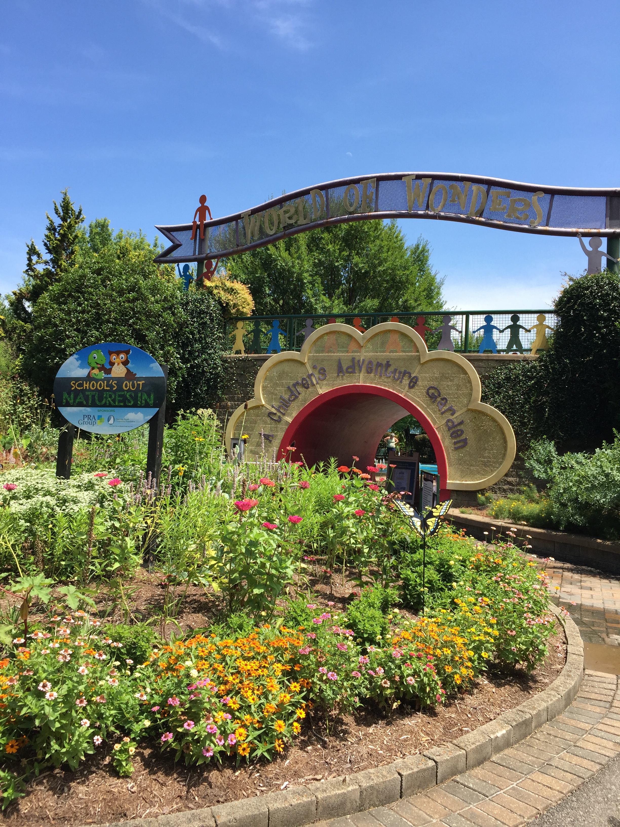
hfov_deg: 48.2
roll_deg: -2.3
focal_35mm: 29
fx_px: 693
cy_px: 414
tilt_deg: +2.5
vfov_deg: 61.7
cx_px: 310
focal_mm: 4.15
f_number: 2.2
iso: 32
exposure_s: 1/1041
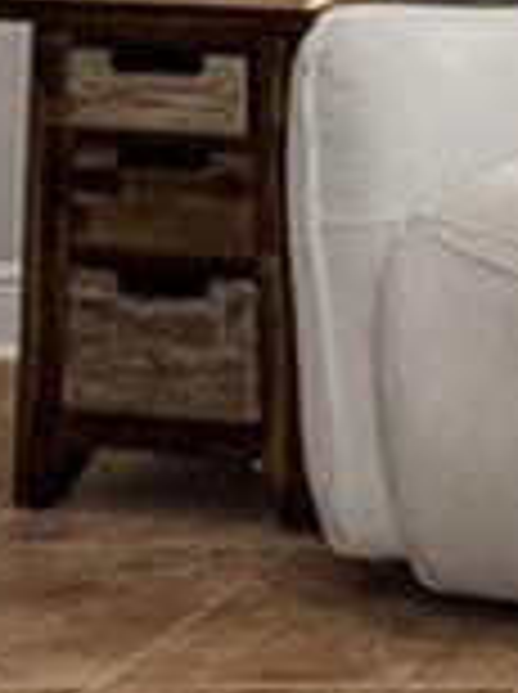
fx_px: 3001
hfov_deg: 8.2
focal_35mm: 150
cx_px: 1595
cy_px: -657
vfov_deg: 11.9
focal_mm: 10
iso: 100
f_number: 7.1
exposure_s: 1/10
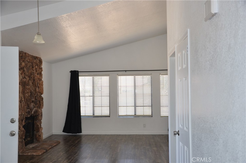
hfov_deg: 51.4
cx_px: 123
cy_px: 82
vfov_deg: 35.3
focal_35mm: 38
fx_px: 256
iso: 400
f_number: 4.5
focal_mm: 25
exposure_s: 1/250
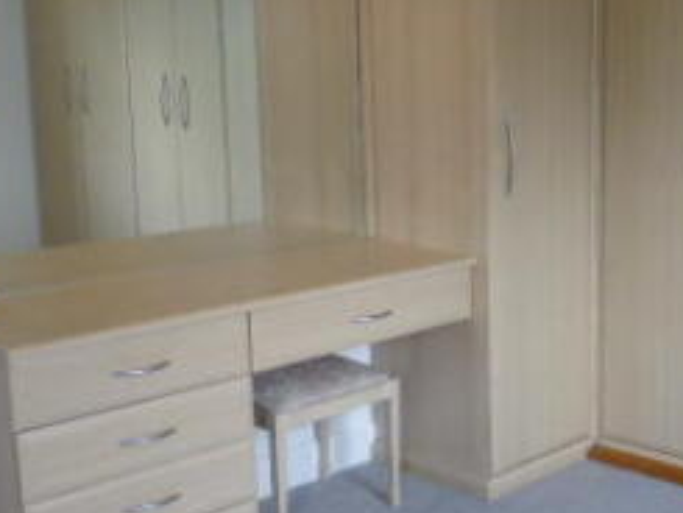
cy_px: 244
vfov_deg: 25.7
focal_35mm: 57
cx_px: 687
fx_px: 1125
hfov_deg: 31.2
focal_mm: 4.3
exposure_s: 1/60
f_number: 3.3
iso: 250
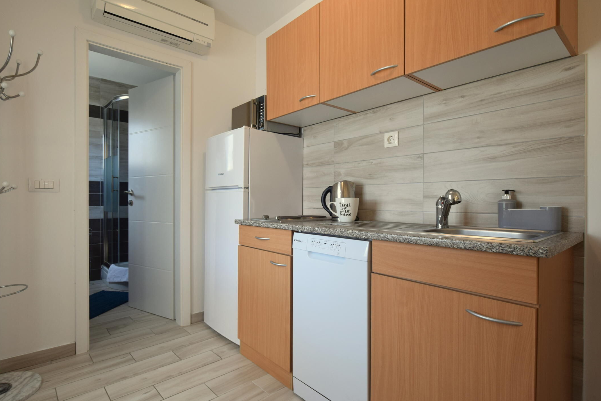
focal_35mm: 17
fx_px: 284
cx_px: 279
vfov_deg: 70.4
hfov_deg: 93.1
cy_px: 195
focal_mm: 10
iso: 400
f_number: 5
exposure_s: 1/100
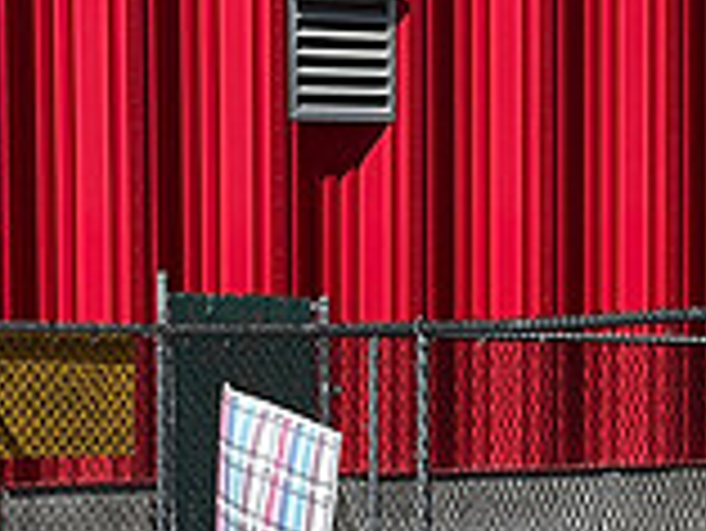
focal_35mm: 236
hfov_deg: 8.3
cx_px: 706
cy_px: 686
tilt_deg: -5.5
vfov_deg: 6.3
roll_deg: +0.3
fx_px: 4817
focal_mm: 7.5
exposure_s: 1/2874
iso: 20
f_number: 2.2
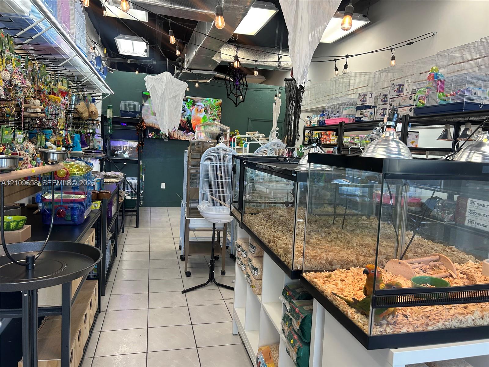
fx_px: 367
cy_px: 184
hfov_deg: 67.3
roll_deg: -2.5
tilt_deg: -5.9
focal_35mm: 26
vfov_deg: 53.1
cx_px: 244
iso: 64
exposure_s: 1/120
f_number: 1.5
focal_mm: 5.7
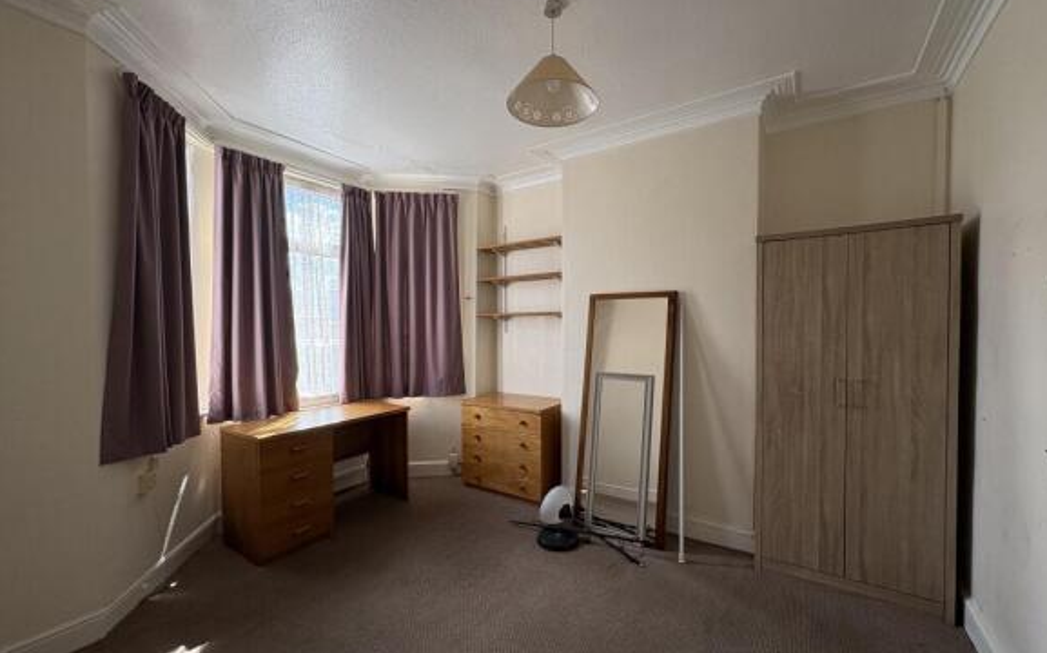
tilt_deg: -0.9
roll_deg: +0.5
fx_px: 428
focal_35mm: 15
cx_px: 525
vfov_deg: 74.7
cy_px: 338
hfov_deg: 101.5
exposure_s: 1/133
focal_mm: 2.22
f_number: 2.2
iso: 125
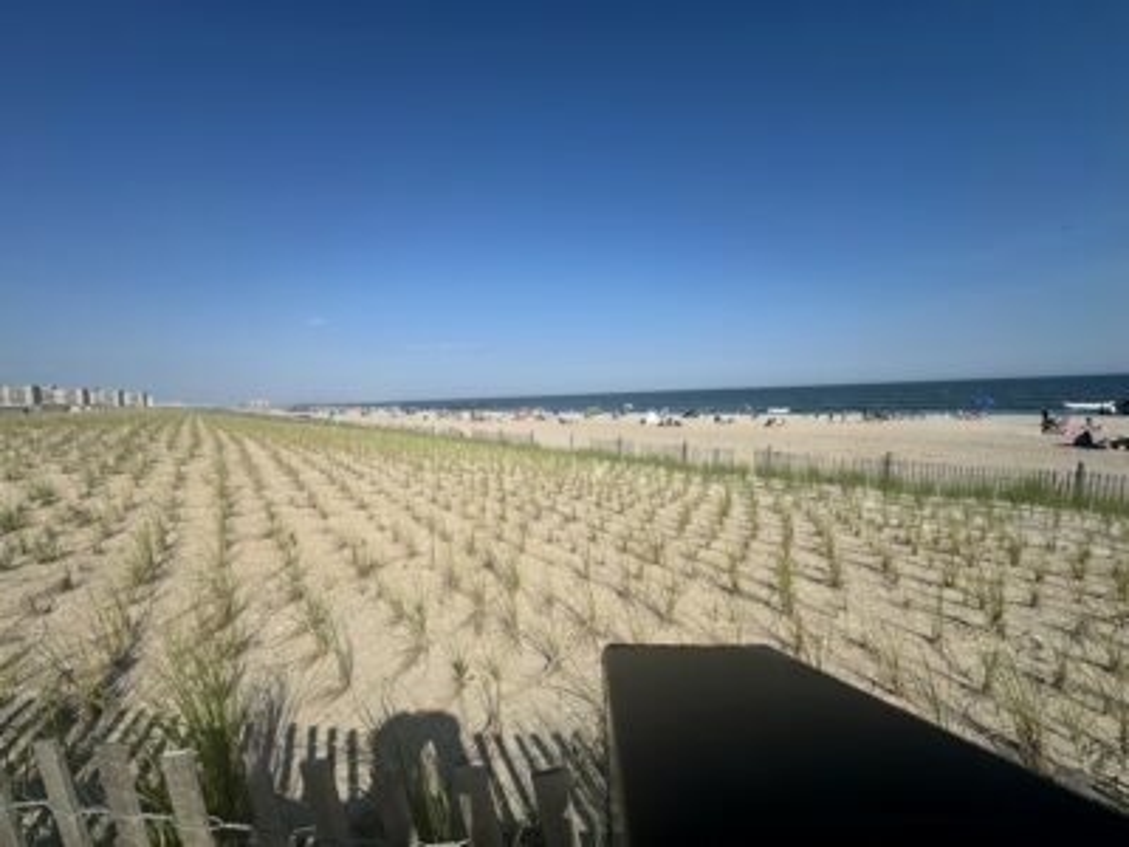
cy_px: 424
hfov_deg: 102.1
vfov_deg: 85.7
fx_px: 457
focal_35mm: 14
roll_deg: +1.6
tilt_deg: -2.6
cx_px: 564
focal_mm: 2.22
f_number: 2.2
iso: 50
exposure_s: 1/3509
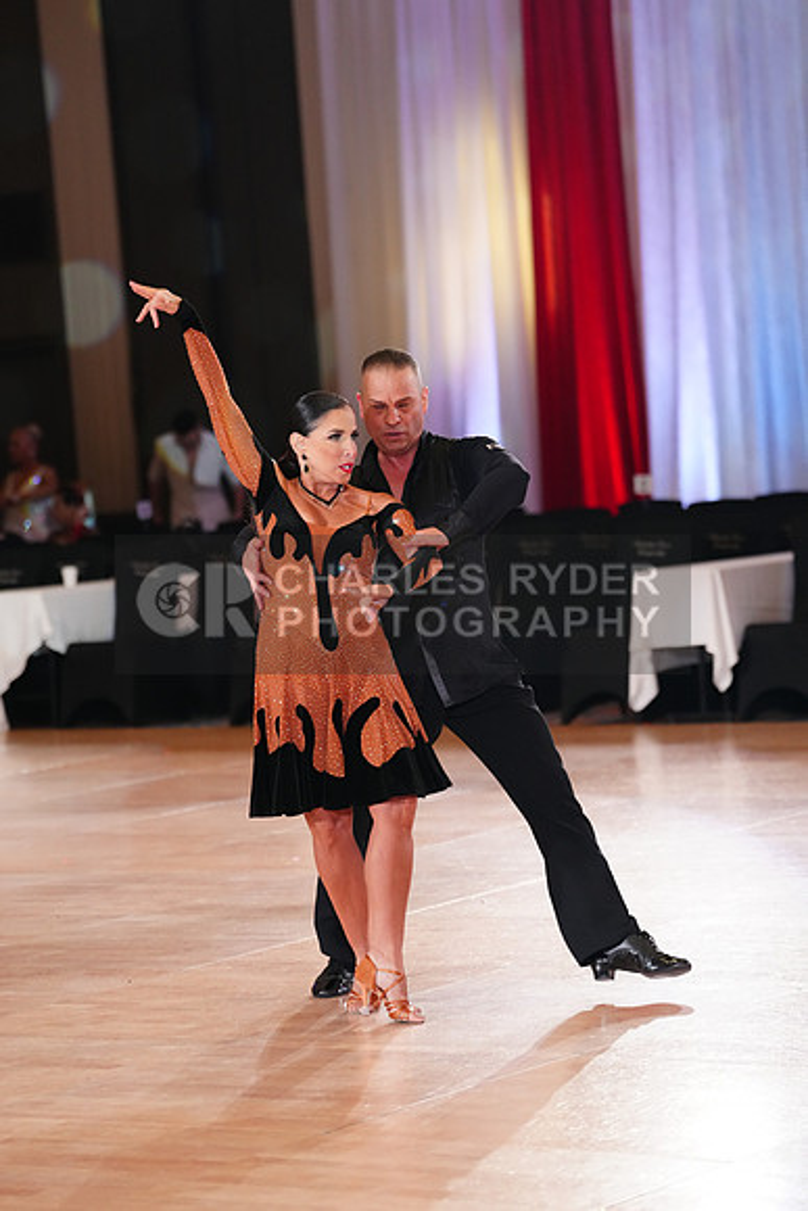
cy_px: 606
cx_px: 404
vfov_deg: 17.5
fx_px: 3936
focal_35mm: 117
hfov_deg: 11.7
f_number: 2.8
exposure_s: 1/640
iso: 3200
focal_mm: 117
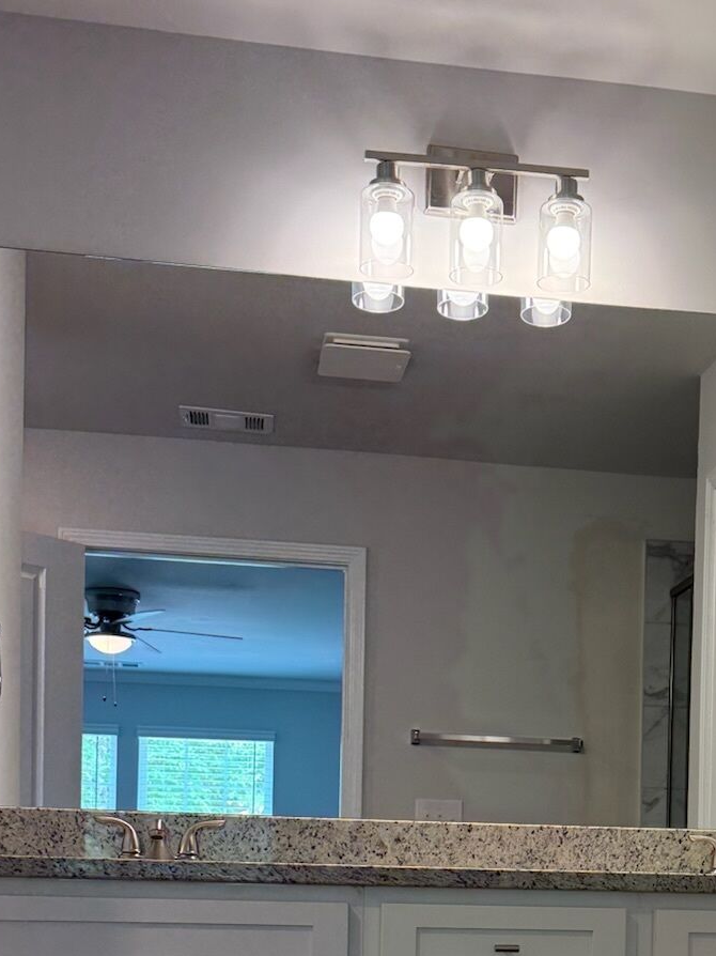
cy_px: 958
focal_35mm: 55
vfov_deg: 32.2
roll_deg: -1.6
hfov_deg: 26.3
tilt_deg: -2.0
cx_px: 499
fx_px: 1518
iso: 200
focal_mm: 6.76
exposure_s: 1/147
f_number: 1.78
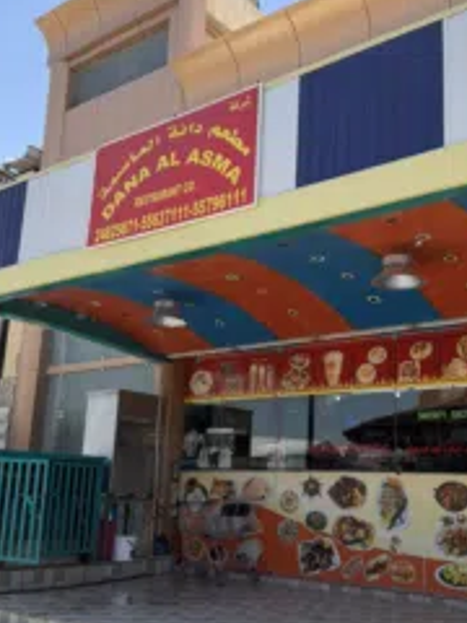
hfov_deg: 35.8
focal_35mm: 40
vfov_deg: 46.8
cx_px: 293
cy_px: 322
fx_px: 720
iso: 100
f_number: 1.78
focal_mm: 6.76
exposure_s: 1/1618
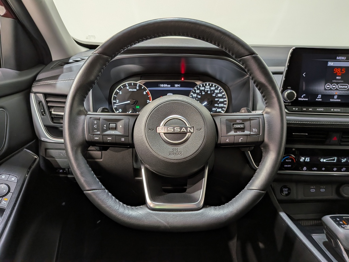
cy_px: 131
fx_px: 242
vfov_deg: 56.8
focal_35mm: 24
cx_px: 174
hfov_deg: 71.6
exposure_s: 1/40
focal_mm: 4.53
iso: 71
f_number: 1.7
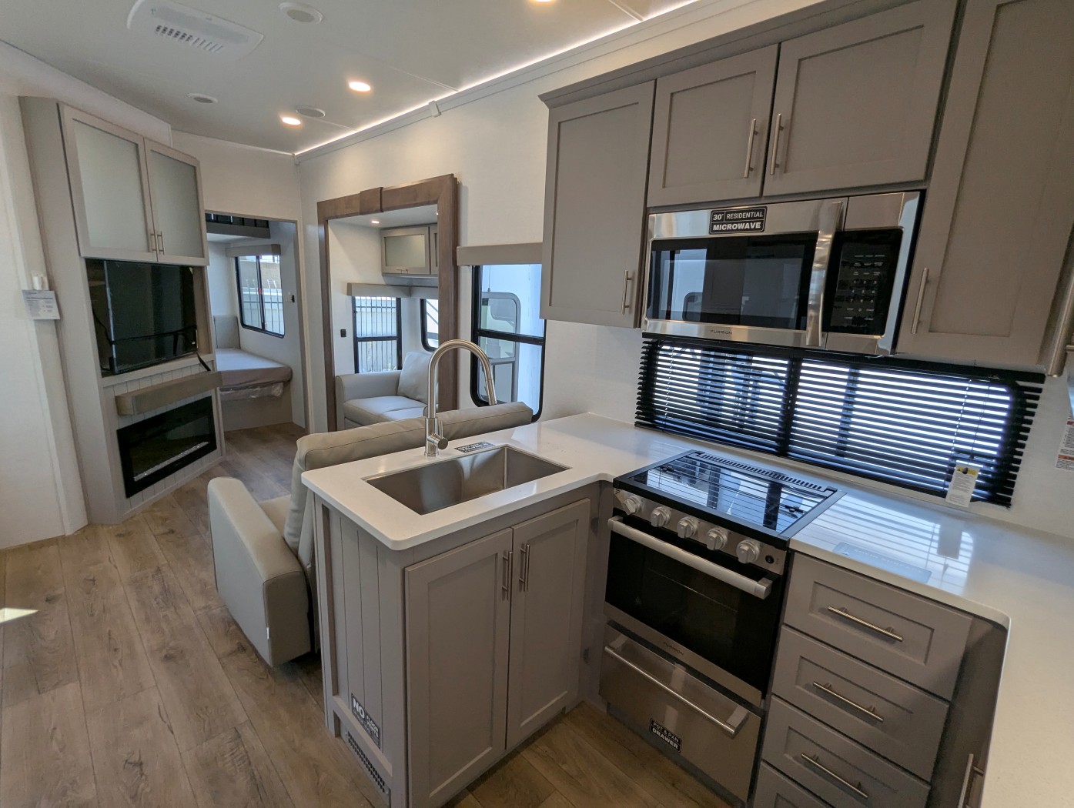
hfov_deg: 94.4
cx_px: 537
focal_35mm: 16
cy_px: 404
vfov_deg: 78.2
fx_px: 497
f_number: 2.2
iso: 79
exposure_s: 1/126
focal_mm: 2.35
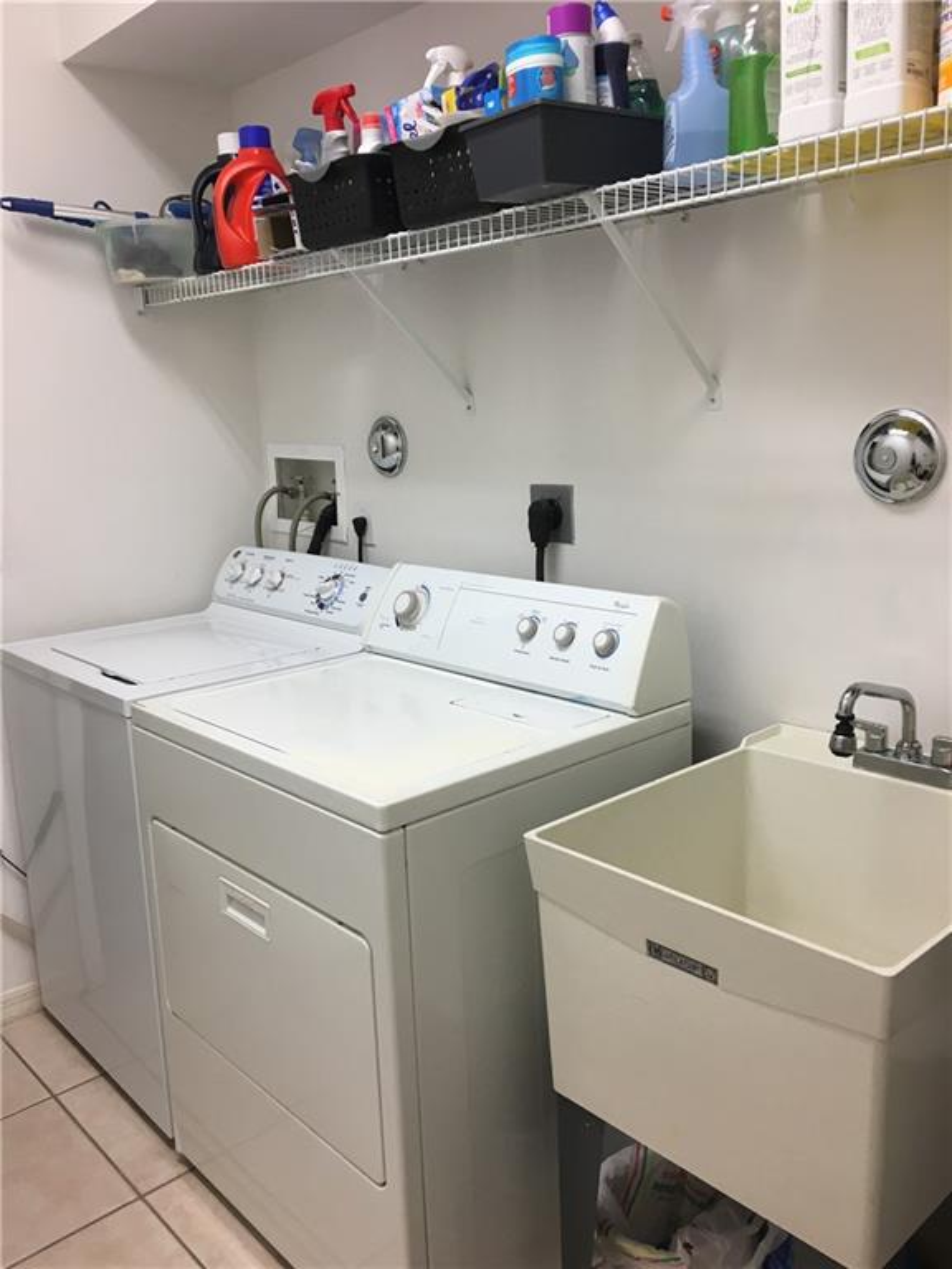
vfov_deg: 61.7
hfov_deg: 48.2
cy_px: 634
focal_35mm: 29
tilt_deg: -11.8
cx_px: 476
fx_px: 1063
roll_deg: +2.7
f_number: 2.2
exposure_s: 1/30
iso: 50
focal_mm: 4.15
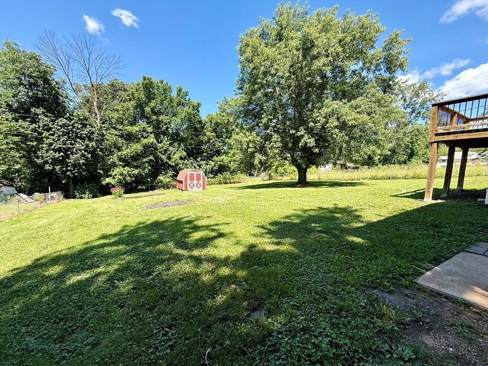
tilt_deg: -6.5
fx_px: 211
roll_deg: -1.4
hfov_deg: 98.1
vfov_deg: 81.7
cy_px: 192
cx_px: 235
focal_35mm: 15
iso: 50
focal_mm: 2.22
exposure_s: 1/574
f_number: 2.2
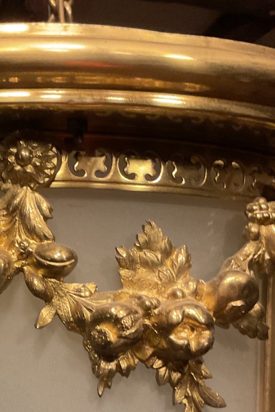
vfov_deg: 33.6
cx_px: 28
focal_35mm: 59
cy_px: 278
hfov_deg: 22.5
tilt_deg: +5.0
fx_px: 676
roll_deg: -2.4
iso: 250
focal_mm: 3
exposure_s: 1/40
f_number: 1.8
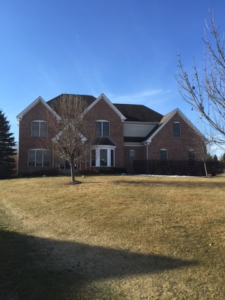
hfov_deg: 48.2
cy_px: 150
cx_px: 112
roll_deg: +0.3
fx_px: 251
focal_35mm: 29
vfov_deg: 61.7
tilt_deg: +7.9
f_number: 2.2
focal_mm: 4.15
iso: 32
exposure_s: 1/989
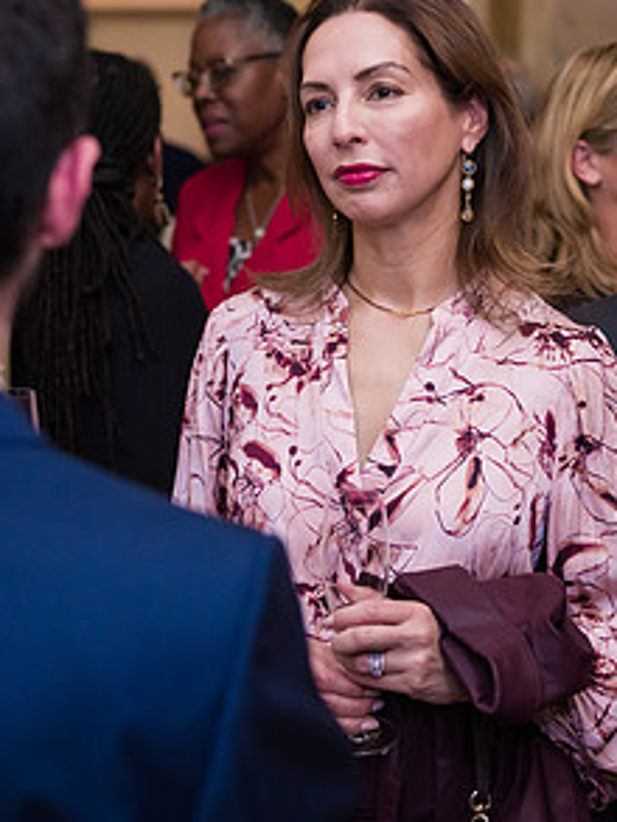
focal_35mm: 84
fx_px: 1995
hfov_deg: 17.6
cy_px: 331
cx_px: 373
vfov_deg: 23.2
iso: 1600
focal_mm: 44
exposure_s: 1/200
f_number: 3.2
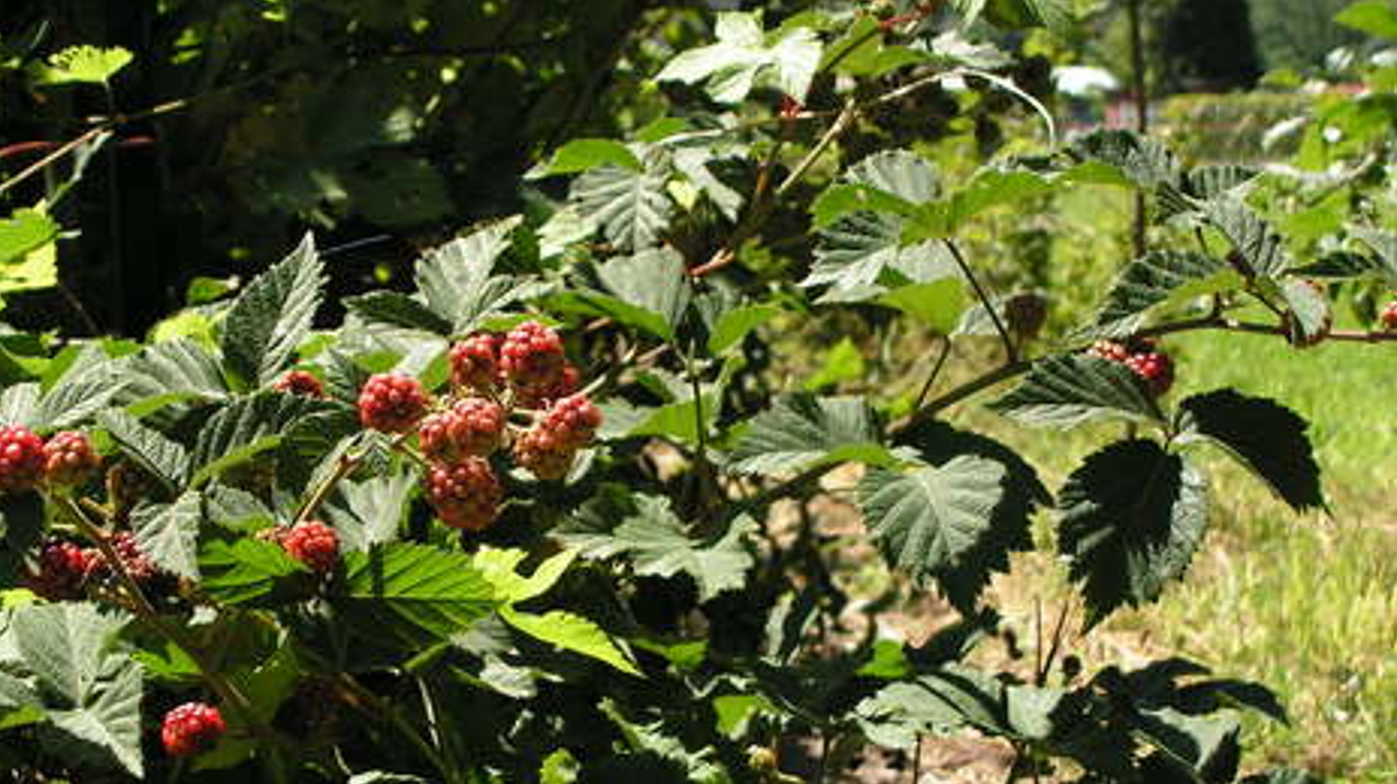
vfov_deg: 14.5
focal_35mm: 83
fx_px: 3073
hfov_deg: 25.6
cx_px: 597
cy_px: 433
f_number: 3.3
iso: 64
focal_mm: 11
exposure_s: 1/400
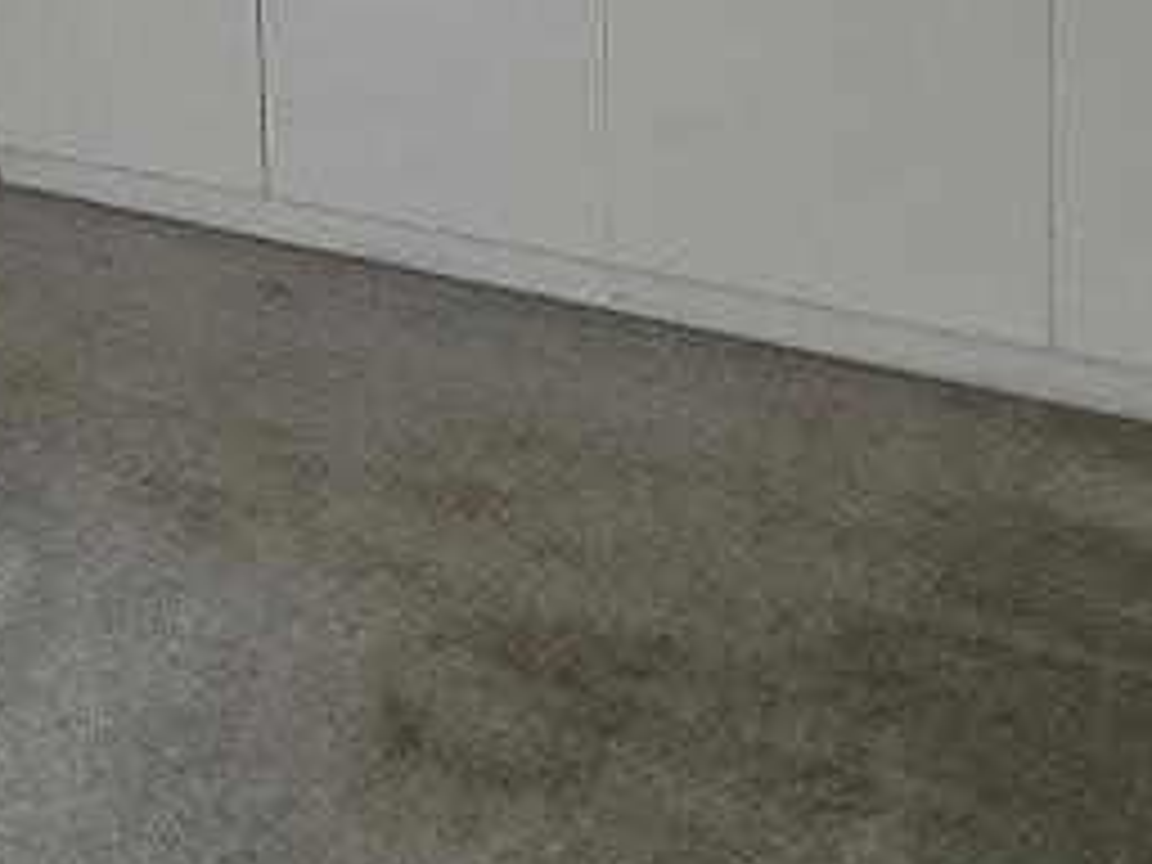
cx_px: -68
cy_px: -302
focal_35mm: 52
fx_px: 1731
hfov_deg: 32.9
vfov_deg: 24.1
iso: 50
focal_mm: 1.74
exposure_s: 1/264
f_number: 2.2
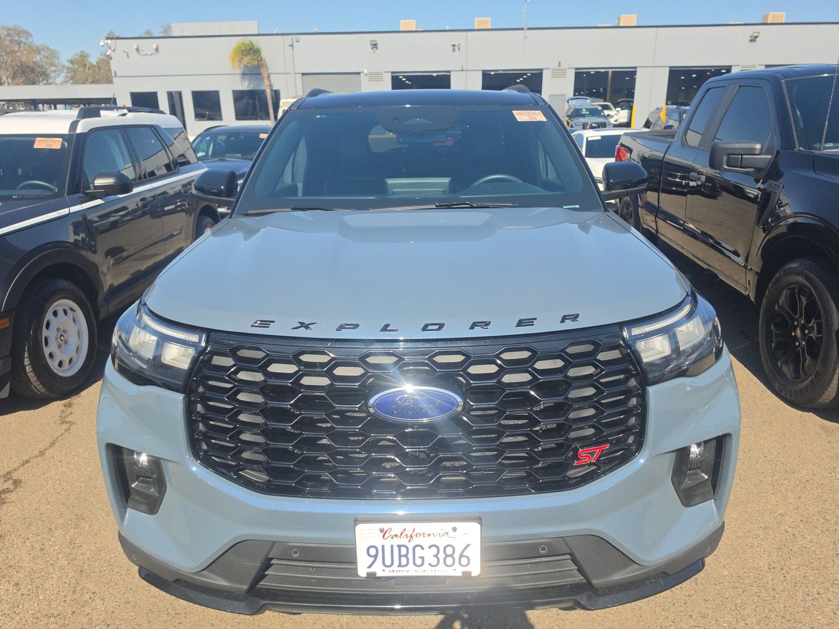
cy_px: 314
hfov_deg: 73.9
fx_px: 557
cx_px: 420
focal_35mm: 23
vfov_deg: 58.9
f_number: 1.4
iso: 63
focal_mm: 6.5
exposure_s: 1/6148
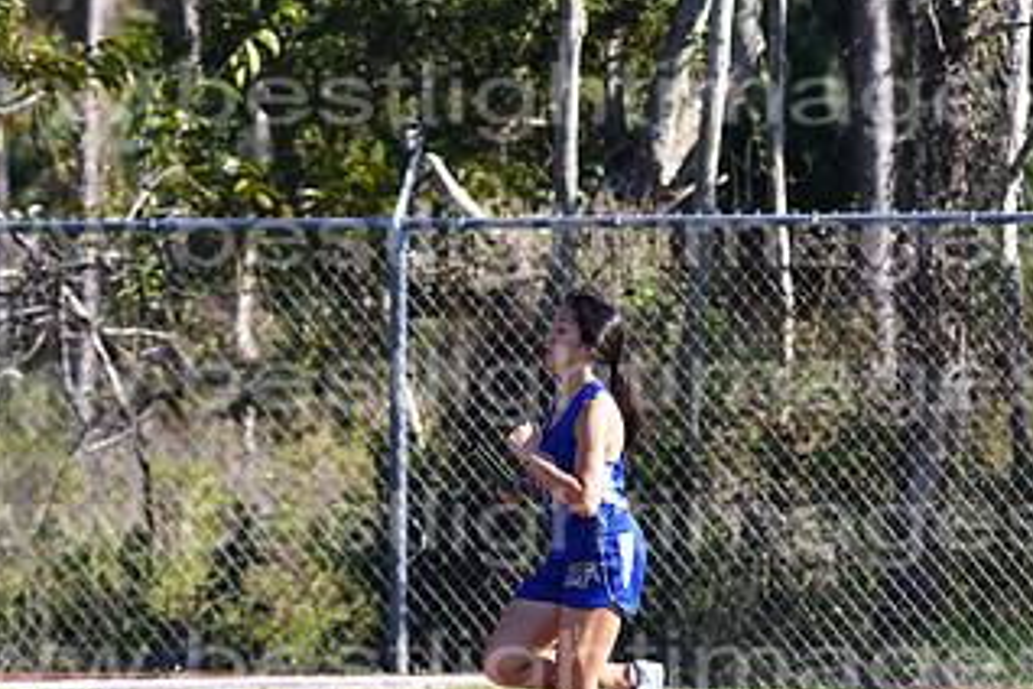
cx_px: 611
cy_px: 457
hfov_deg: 2.5
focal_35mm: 822
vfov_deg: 1.7
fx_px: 23585
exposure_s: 1/1250
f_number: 5.6
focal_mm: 300
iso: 400
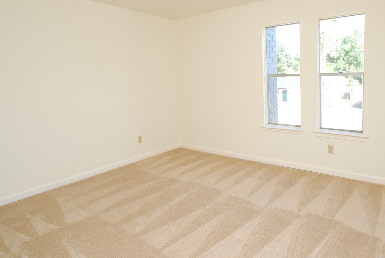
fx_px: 236
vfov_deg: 56.7
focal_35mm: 22
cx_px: 236
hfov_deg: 77.4
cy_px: 97
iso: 200
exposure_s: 1/80
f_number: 4.5
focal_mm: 10
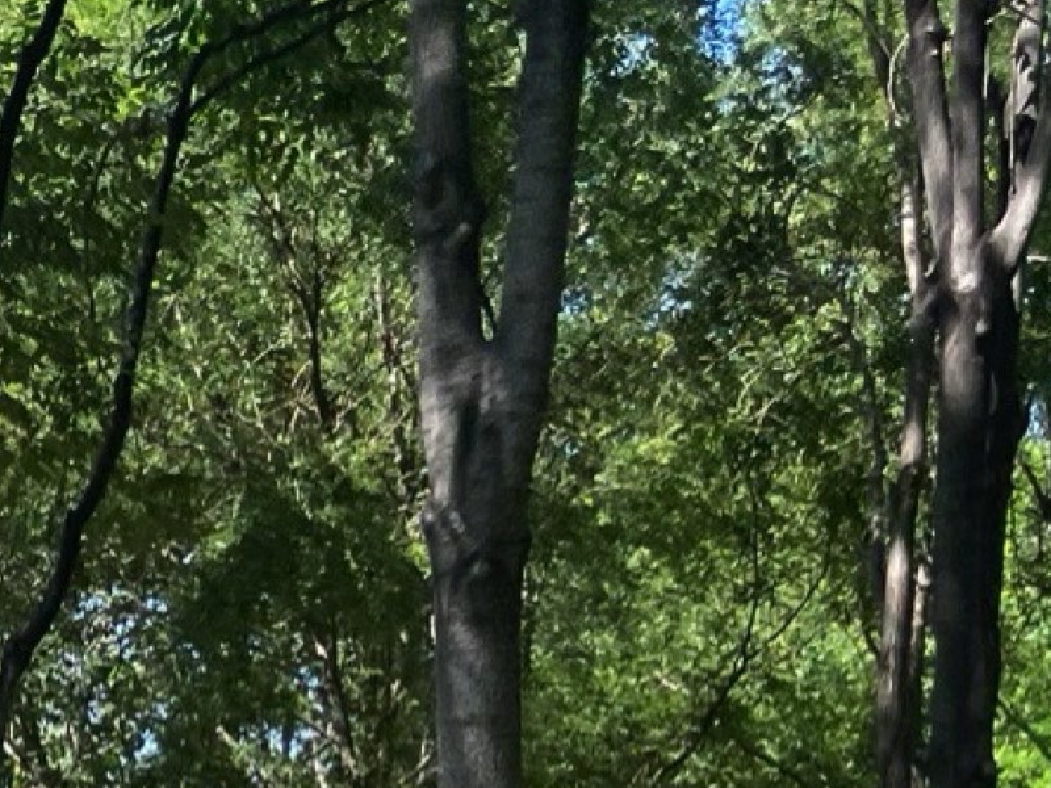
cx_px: 457
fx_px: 1943
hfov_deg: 30.2
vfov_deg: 21.3
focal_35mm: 64
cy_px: 948
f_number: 1.6
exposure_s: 1/740
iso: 32
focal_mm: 5.1
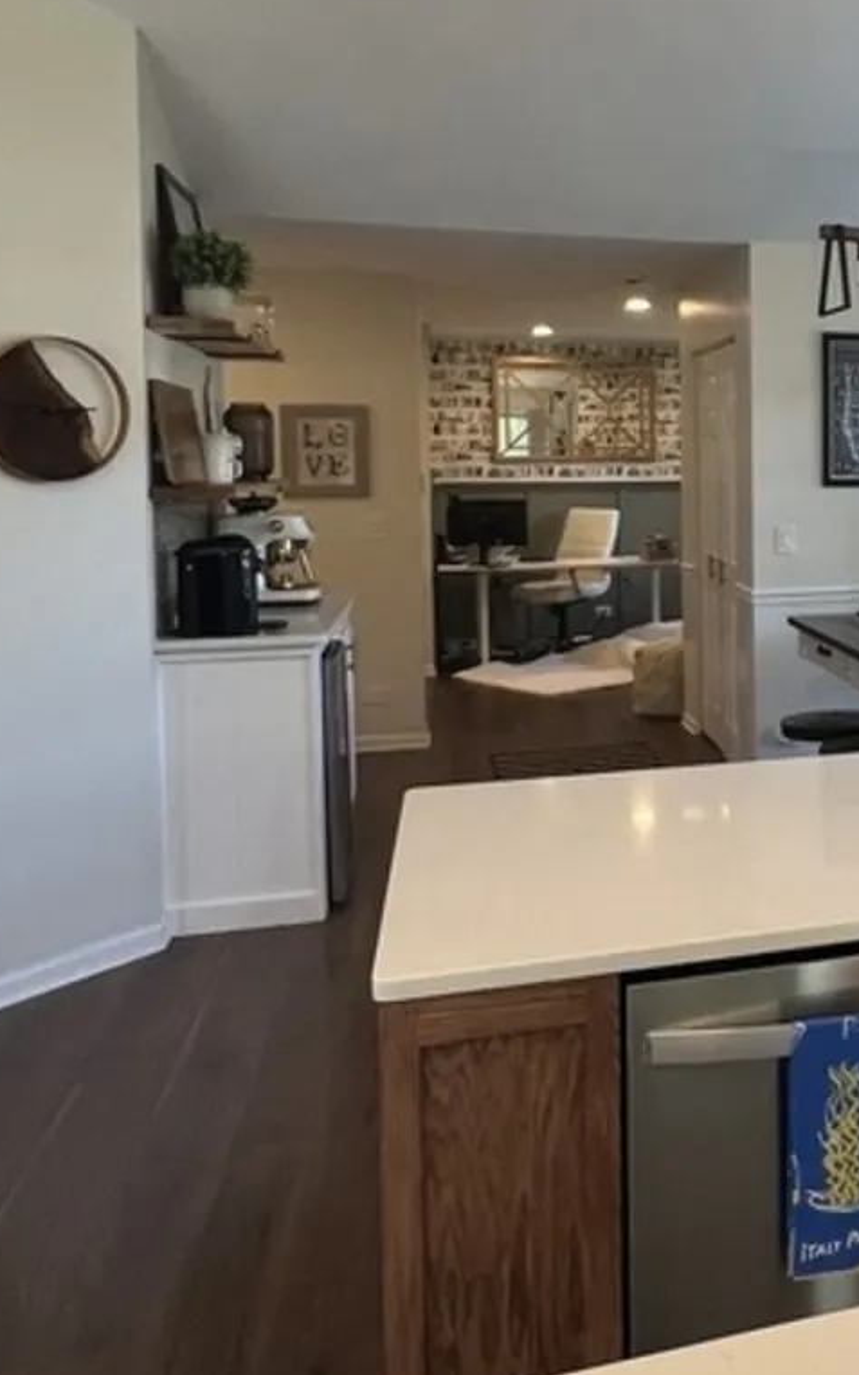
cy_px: 528
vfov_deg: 69.5
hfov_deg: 37.3
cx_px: 1009
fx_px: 974
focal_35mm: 26
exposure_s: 1/120
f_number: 1.8
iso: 125
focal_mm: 1.57
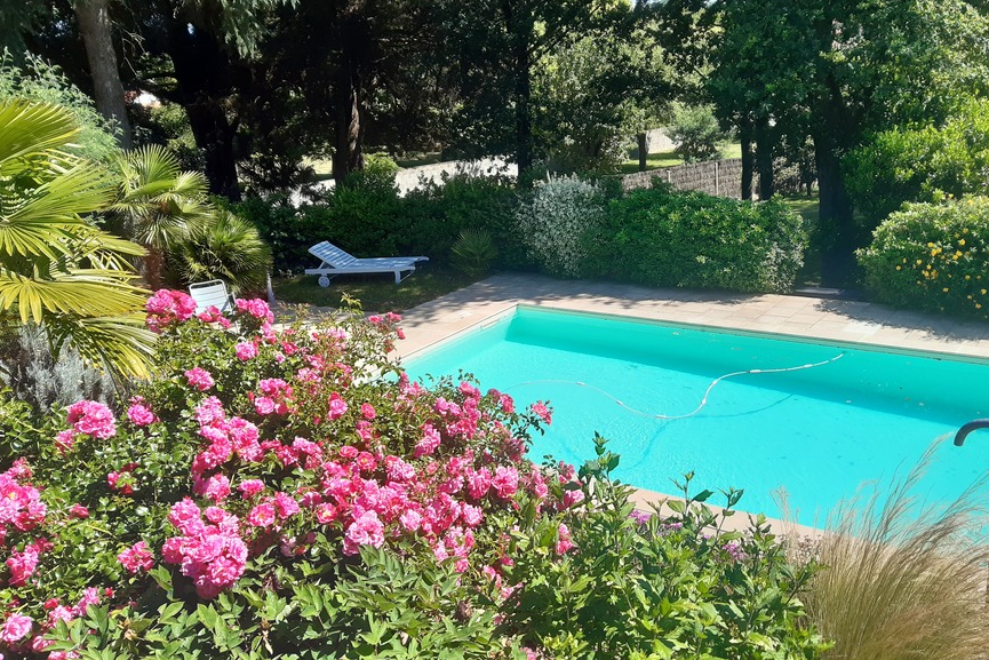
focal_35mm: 32
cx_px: 574
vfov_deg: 41.1
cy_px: 350
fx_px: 879
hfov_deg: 58.4
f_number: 1.7
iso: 40
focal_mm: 3.92
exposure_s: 1/1689
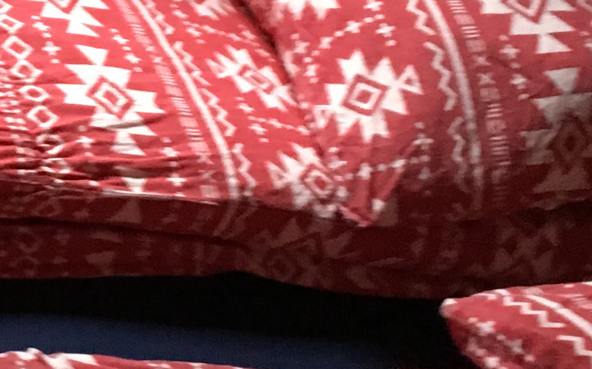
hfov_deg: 15.0
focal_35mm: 133
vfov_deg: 9.8
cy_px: 102
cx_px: -193
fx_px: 2145
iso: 200
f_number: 2.2
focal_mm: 4.15
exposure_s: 1/15
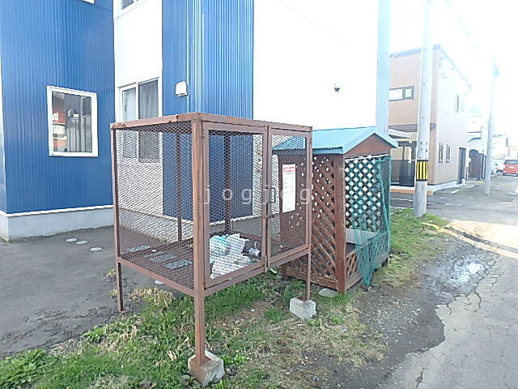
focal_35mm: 21
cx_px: 259
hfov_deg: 79.0
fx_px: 314
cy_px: 194
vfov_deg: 63.4
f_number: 3.5
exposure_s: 1/125
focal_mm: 3.7
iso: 125
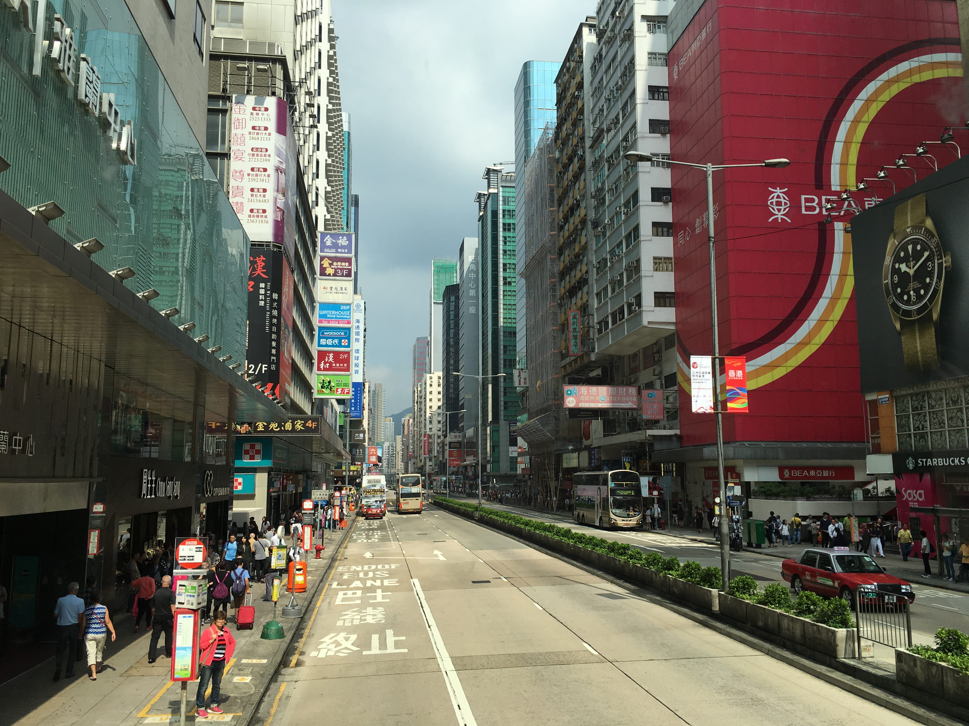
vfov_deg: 48.2
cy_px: 363
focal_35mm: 29
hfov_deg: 61.7
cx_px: 484
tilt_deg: +7.4
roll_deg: +1.0
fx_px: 812
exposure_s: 1/962
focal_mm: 4.15
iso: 25
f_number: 2.2
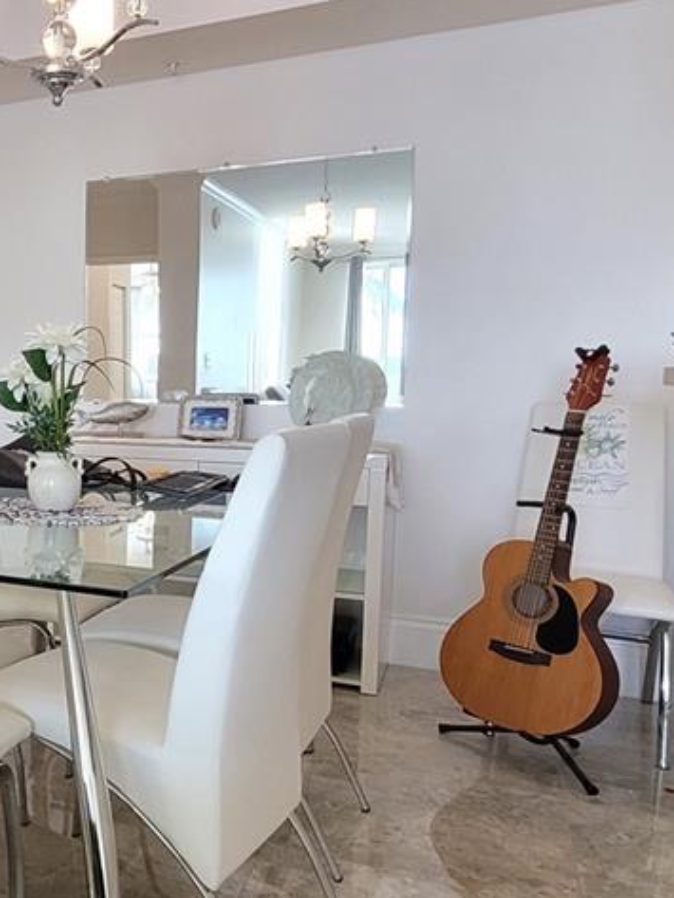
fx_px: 856
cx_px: -63
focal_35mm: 33
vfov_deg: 55.3
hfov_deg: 36.5
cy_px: 439
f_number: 2.2
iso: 200
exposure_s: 1/59
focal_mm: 2.2
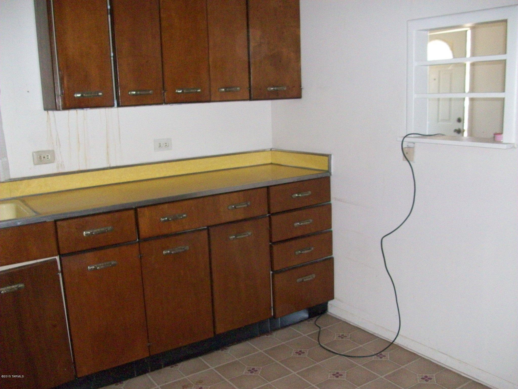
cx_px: 259
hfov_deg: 54.0
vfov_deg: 41.8
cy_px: 194
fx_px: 509
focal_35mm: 34
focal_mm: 5.7
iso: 320
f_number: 2.8
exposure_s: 1/60
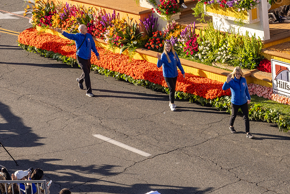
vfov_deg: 17.1
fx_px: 612
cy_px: -42
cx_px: 294
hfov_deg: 25.3
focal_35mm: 76
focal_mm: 29
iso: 160
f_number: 2.8
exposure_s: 1/4000
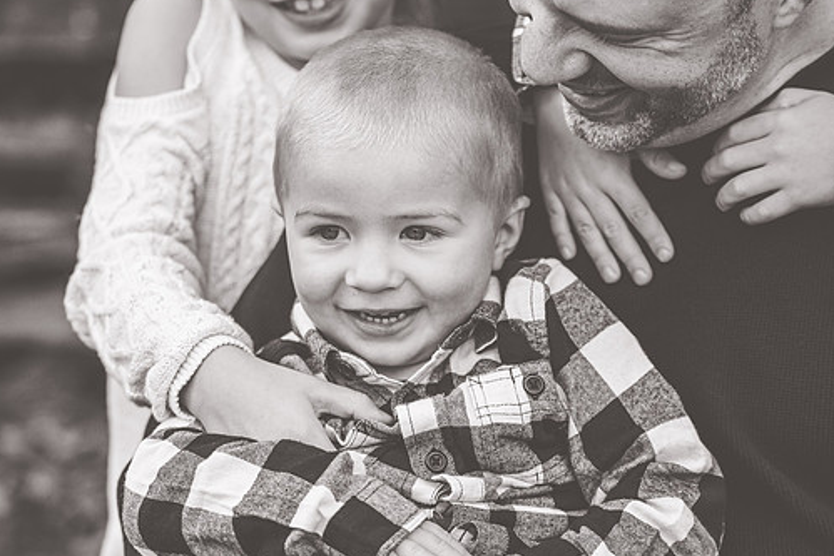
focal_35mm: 122
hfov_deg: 16.8
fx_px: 2827
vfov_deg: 11.2
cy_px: 285
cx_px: 393
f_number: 3.5
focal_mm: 105
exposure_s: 1/1000
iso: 400
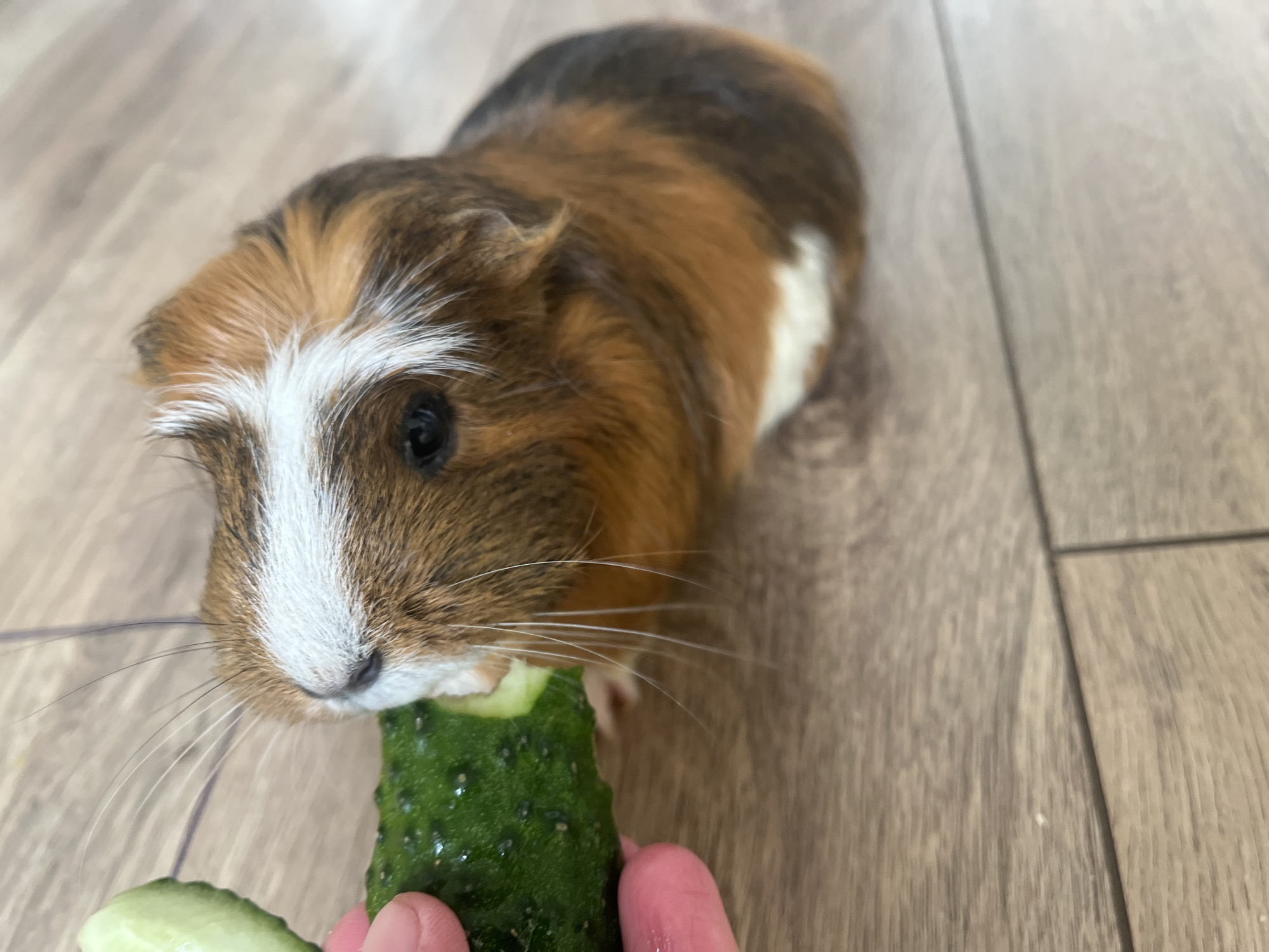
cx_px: 634
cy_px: 476
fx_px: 953
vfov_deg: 53.1
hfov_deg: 67.3
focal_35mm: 26
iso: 160
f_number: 1.6
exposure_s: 1/60
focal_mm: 5.1
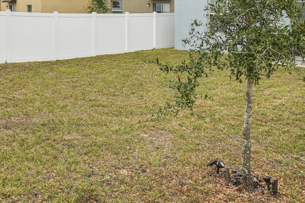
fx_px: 313
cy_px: 35
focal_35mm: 37
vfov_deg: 34.6
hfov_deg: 51.7
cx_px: 130
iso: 400
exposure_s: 1/500
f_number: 8
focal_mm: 10
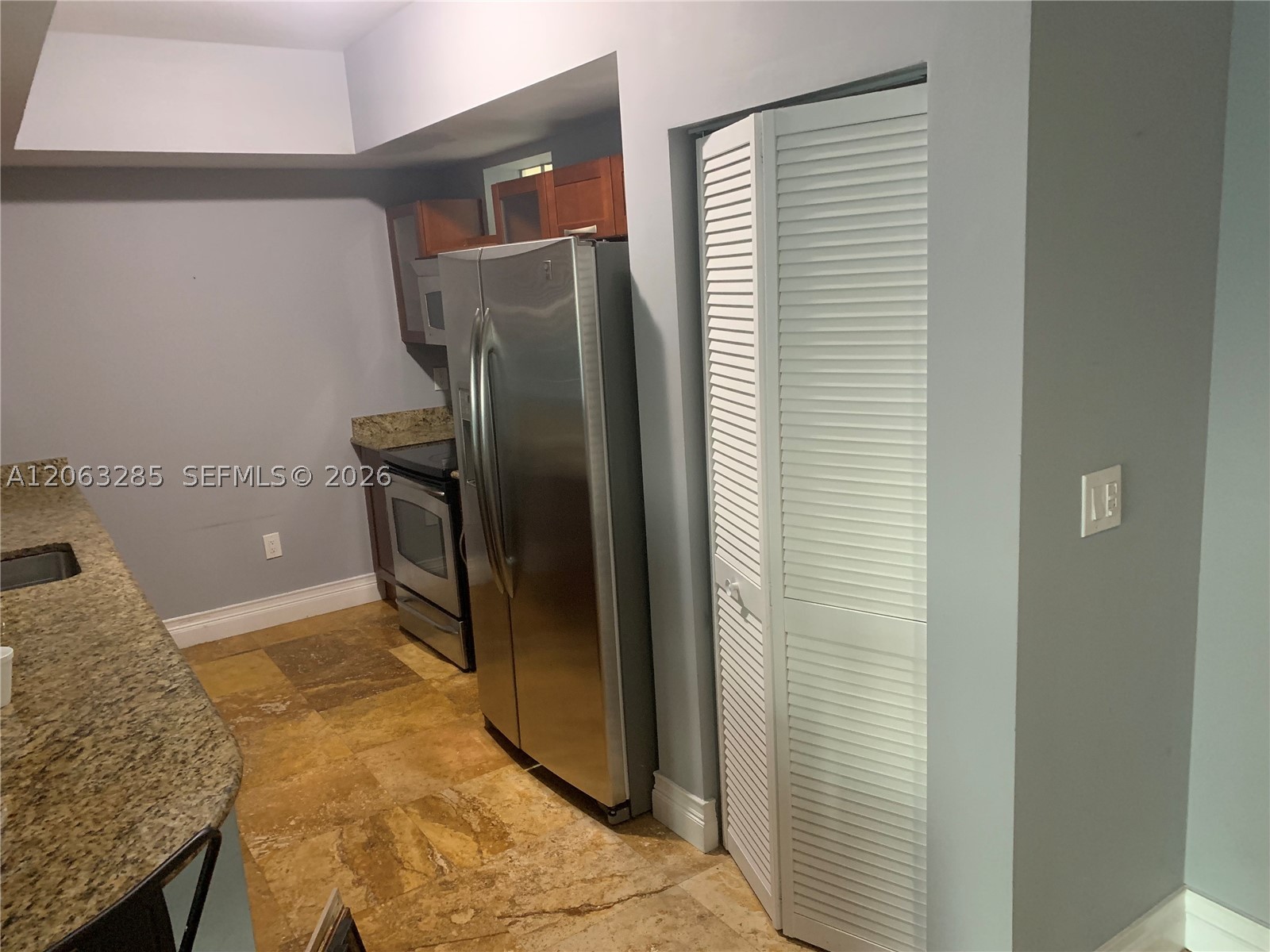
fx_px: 954
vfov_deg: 53.1
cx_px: 635
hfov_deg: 67.3
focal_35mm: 26
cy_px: 476
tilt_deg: -11.4
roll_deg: +3.7
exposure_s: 1/30
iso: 400
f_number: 1.8
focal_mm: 4.25
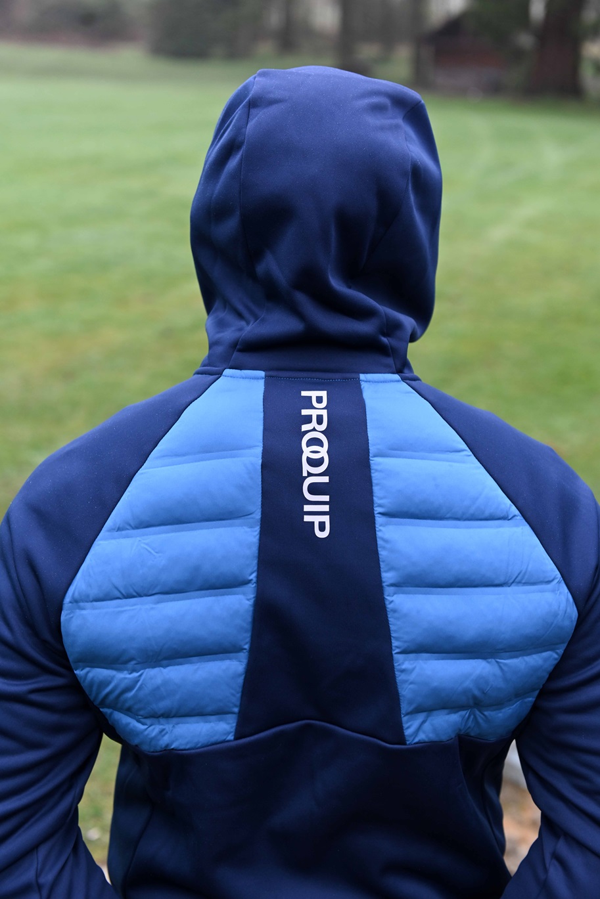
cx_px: 300
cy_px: 450
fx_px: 1250
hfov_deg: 27.0
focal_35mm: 50
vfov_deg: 39.6
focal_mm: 50
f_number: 4.5
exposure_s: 1/160
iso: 500
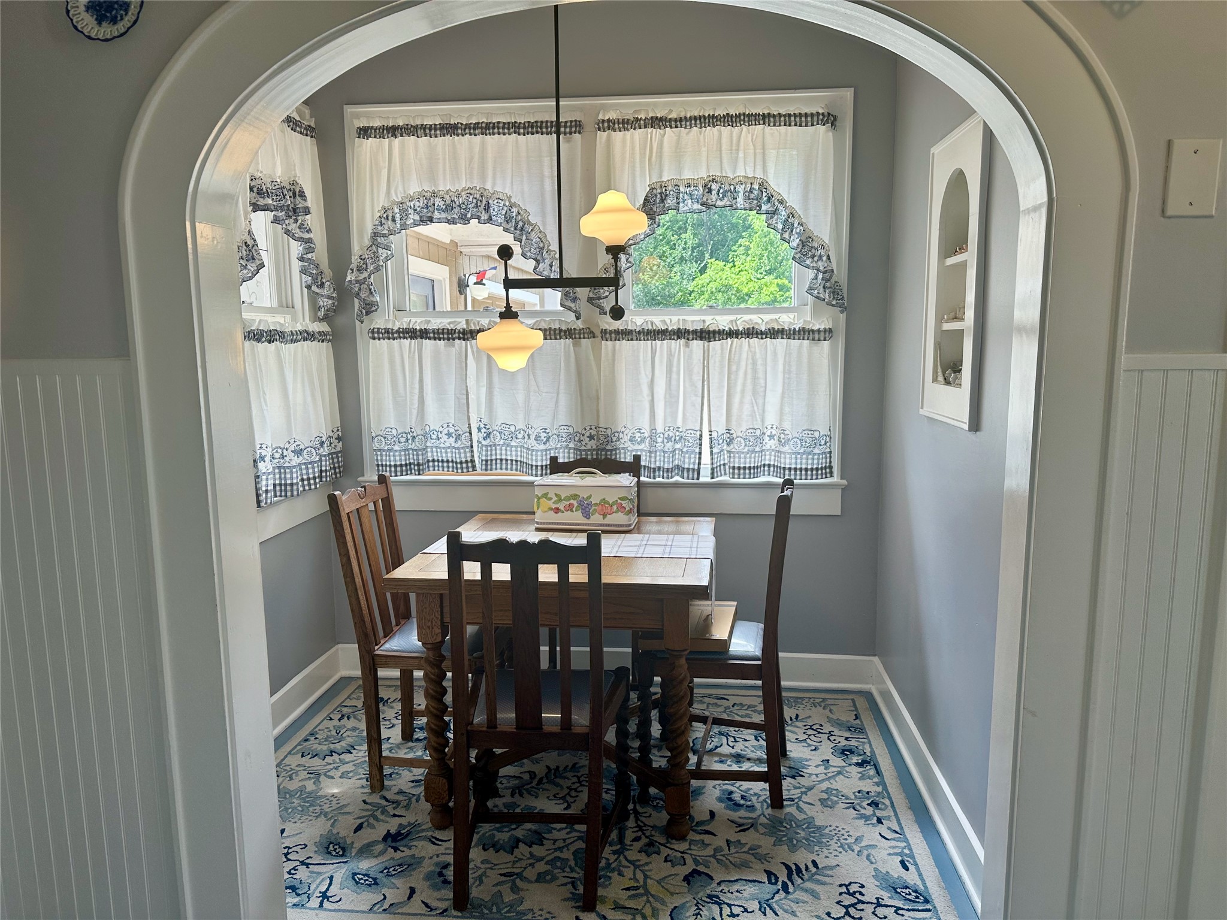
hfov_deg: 71.6
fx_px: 851
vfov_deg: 56.8
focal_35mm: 24
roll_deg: +0.8
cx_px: 614
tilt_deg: -7.2
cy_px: 460
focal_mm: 6.86
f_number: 1.78
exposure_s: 1/258
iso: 80
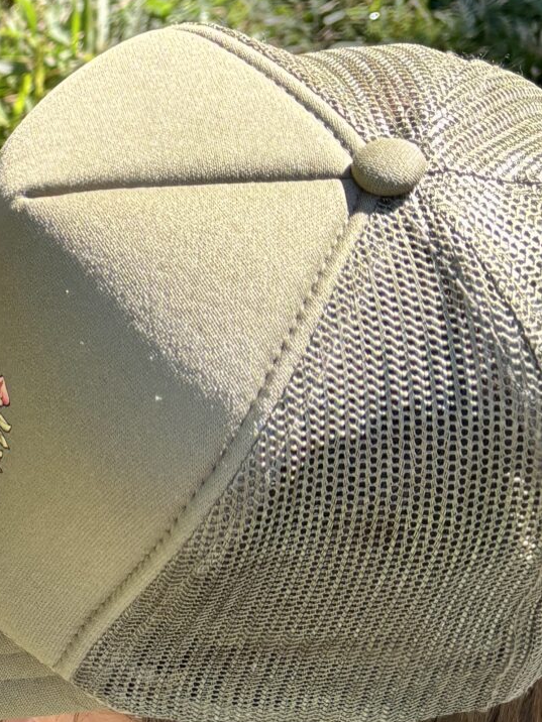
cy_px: 408
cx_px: -425
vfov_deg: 21.1
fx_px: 1942
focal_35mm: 93
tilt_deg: -49.7
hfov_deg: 14.1
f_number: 1.6
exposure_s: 1/410
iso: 50
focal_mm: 5.96
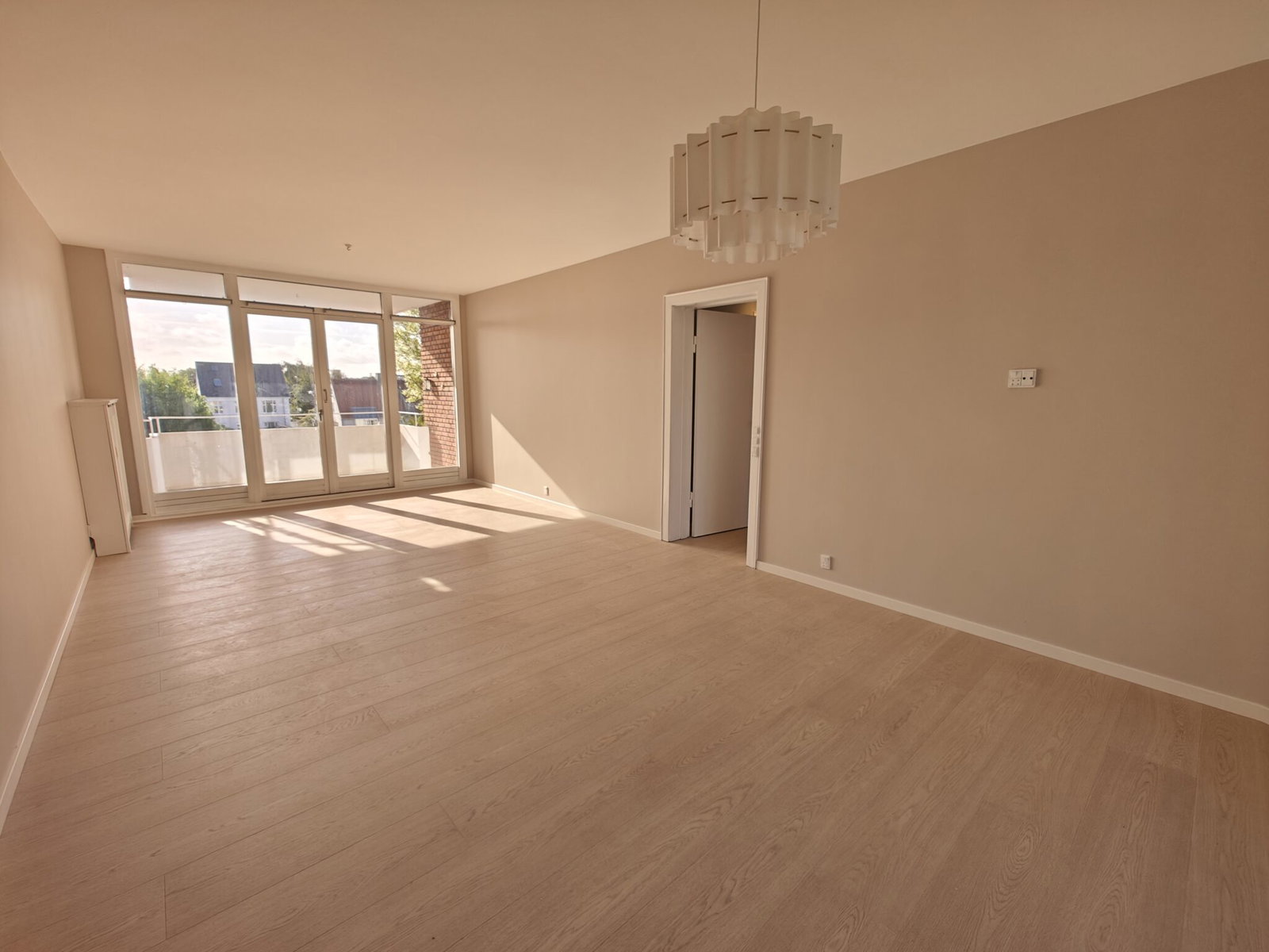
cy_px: 476
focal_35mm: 14
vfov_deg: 85.7
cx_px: 634
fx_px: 513
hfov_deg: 102.1
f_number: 2.2
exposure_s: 1/319
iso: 64
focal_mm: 2.59
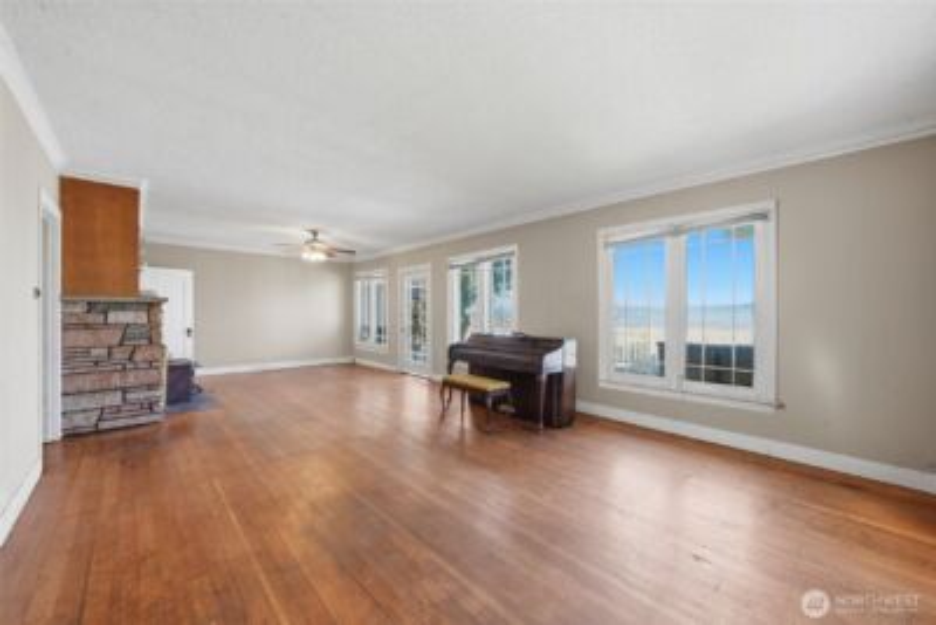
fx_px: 338
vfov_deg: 85.5
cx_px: 468
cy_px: 312
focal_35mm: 13
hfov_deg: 108.3
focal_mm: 13
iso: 250
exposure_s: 1/25
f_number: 9
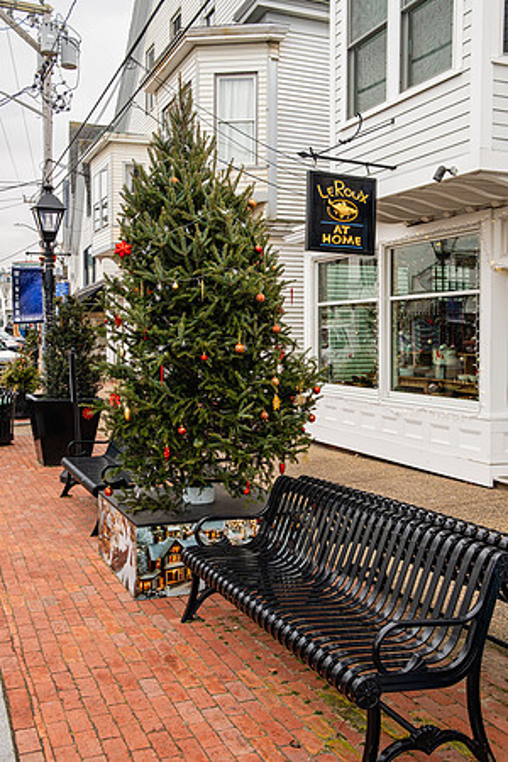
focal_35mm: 35
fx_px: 741
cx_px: 254
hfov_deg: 37.9
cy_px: 381
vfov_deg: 54.4
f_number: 8
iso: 200
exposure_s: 1/125
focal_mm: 23
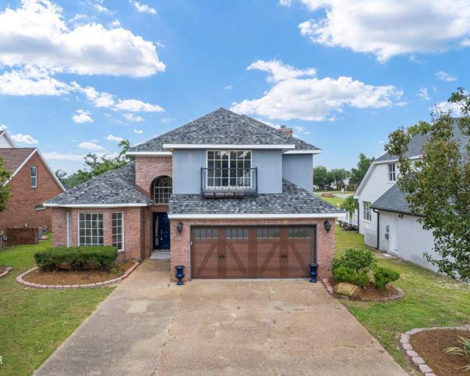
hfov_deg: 68.1
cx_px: 223
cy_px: 187
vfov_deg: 56.8
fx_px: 348
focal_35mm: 25
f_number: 2.8
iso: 100
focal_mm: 8.38
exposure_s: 1/1600
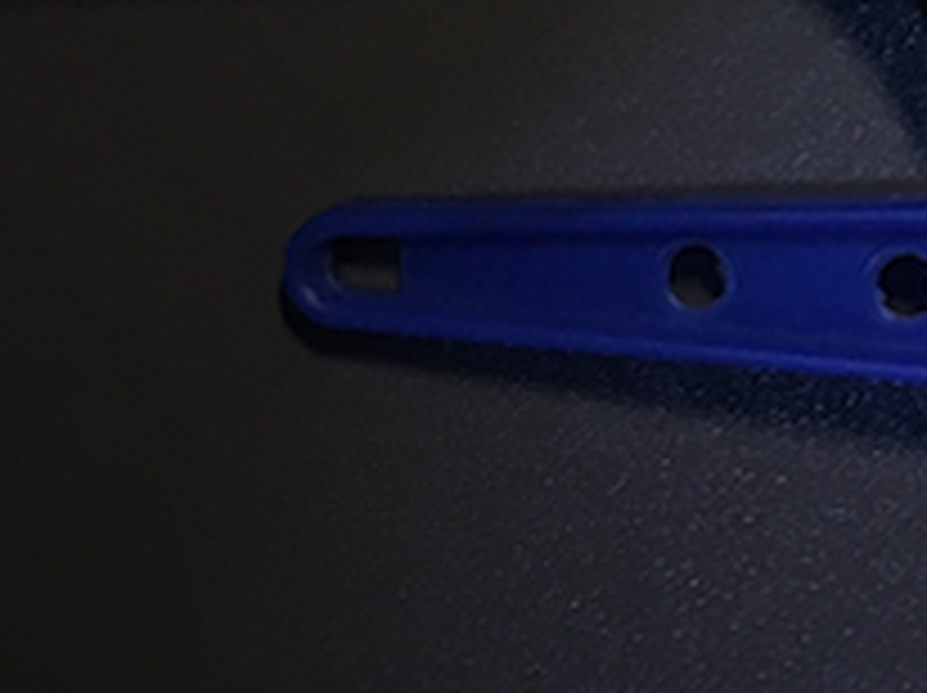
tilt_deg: -89.2
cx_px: 1624
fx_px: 3772
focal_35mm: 141
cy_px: -626
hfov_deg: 12.8
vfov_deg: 9.9
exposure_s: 1/33
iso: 100
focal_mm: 4.15
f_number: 2.2
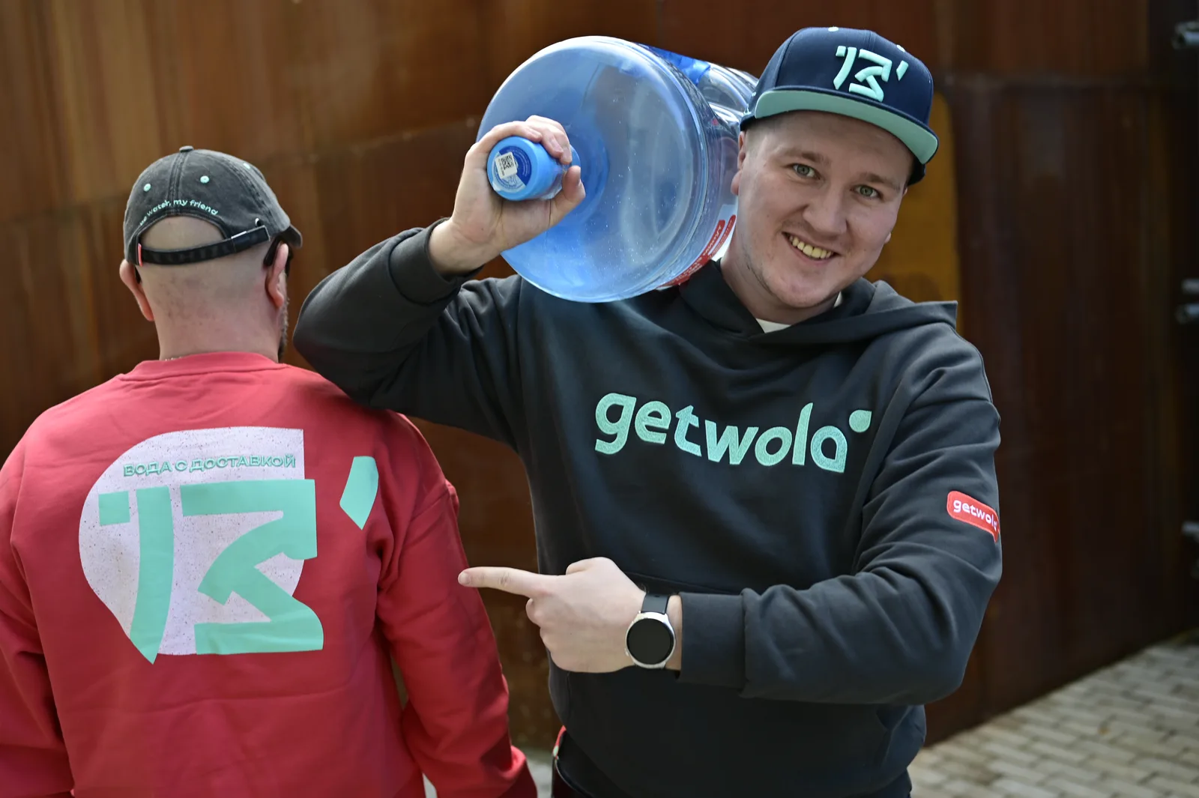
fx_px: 1331
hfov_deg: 48.5
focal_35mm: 40
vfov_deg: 33.4
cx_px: 600
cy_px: 399
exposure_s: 1/160
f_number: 3.2
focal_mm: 40
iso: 160
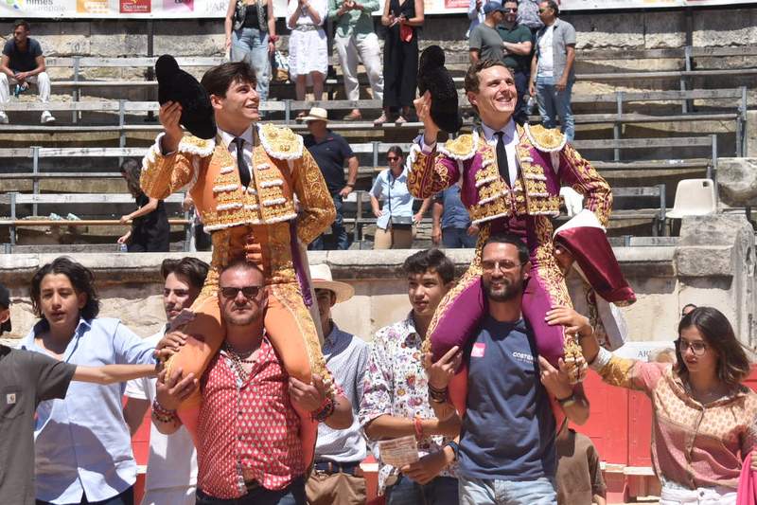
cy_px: 252
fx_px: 2270
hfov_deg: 18.9
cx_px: 378
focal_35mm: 108
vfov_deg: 12.7
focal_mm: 72
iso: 100
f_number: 6.3
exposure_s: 1/640
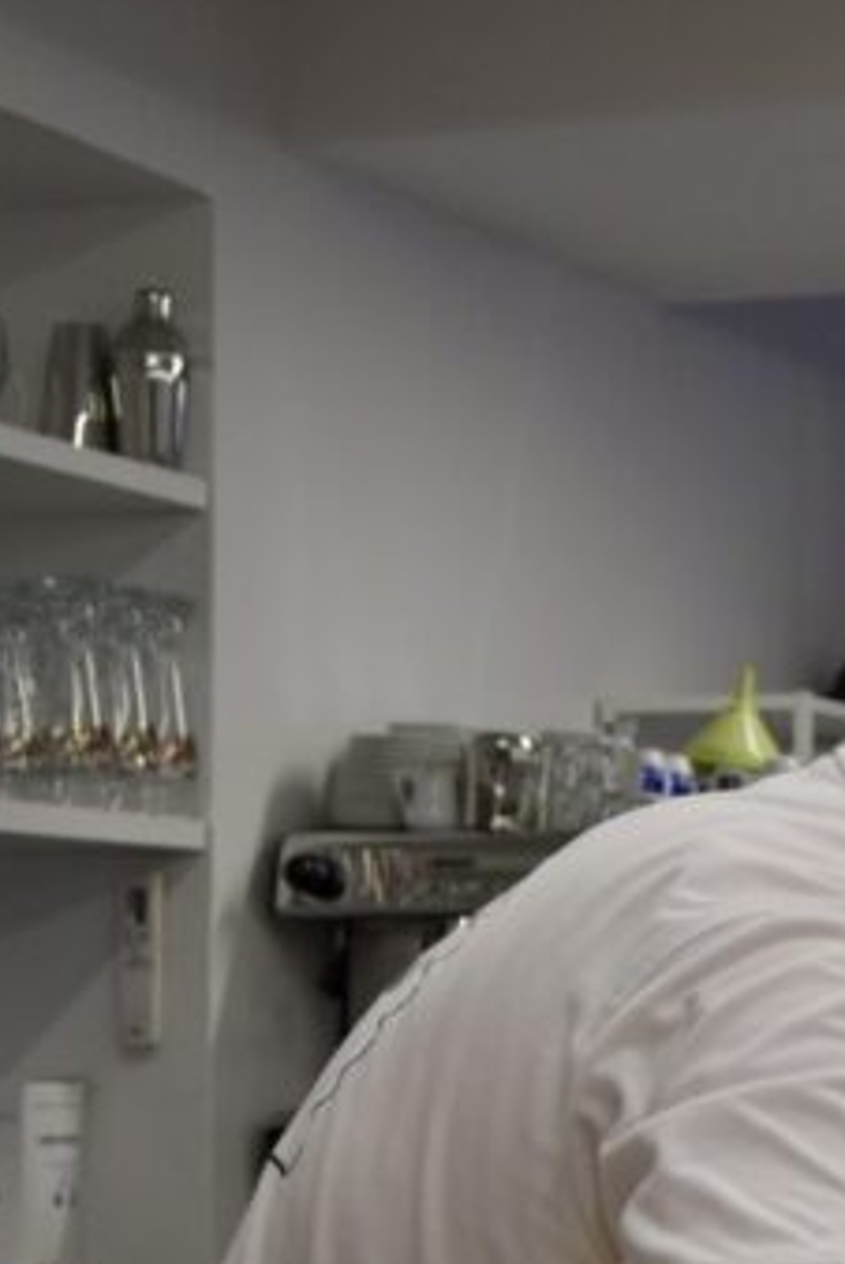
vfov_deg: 17.7
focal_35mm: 114
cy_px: 1141
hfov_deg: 11.9
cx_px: 989
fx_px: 3988
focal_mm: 25
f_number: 4
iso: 560
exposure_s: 1/60
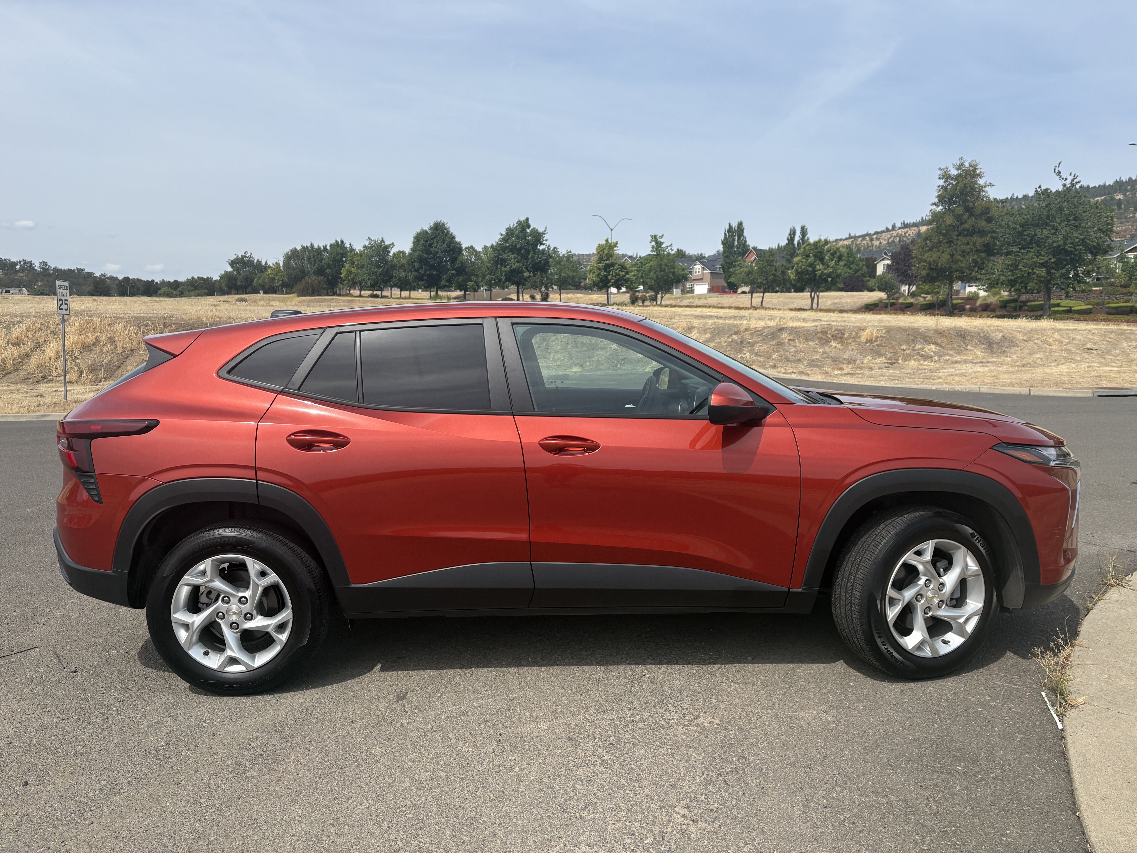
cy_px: 426
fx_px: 854
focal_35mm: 26
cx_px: 568
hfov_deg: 67.3
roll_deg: -1.7
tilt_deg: -5.9
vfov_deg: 53.1
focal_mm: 5.96
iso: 50
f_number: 1.6
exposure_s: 1/3831
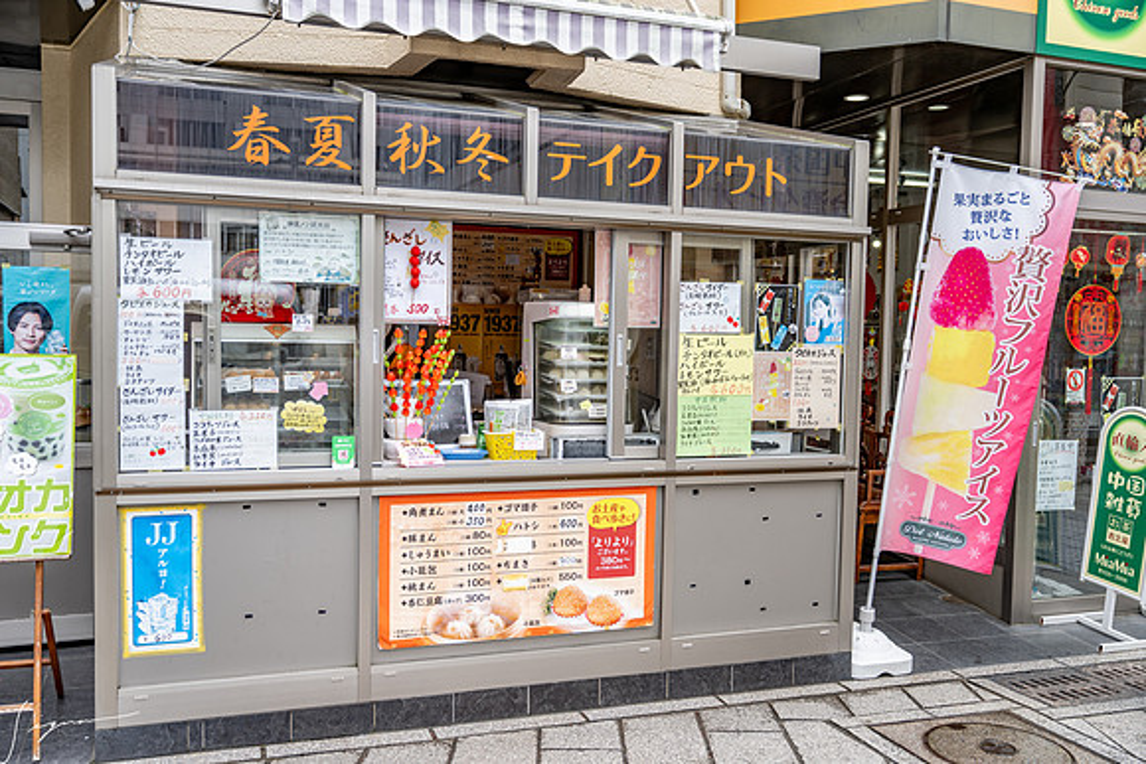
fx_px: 1019
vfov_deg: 41.1
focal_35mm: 32
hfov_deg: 58.7
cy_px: 382
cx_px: 573
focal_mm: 32
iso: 64
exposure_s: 1/200
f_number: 2.8
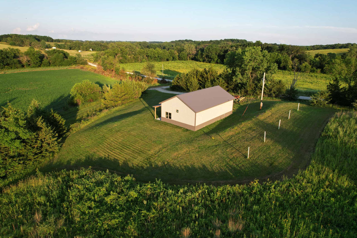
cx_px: 178
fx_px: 218
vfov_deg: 57.2
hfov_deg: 78.6
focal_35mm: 22
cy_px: 119
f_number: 2.8
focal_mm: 8.4
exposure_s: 1/640
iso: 100
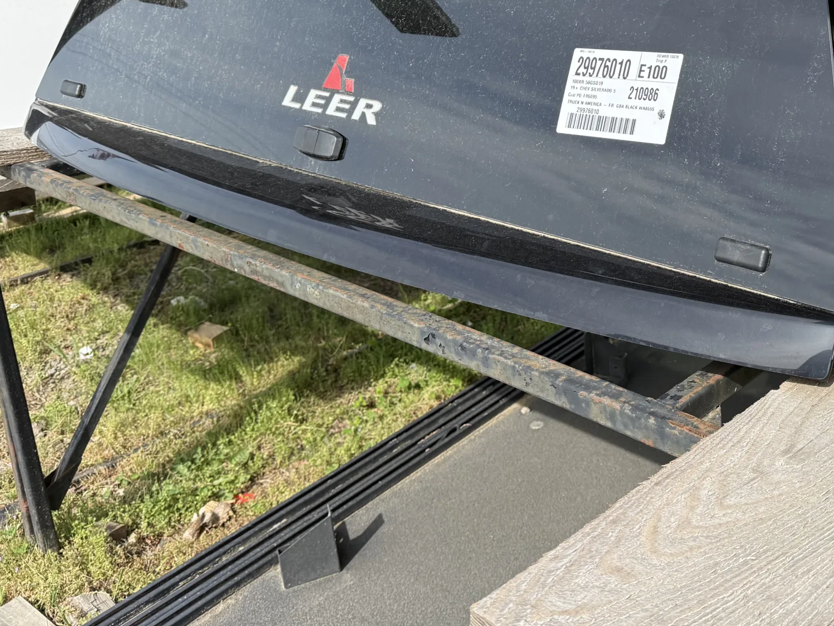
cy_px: 158
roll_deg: -0.1
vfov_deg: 34.4
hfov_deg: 43.3
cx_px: 689
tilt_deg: -17.3
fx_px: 988
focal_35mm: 41
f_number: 1.78
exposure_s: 1/2445
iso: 100
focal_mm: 6.76
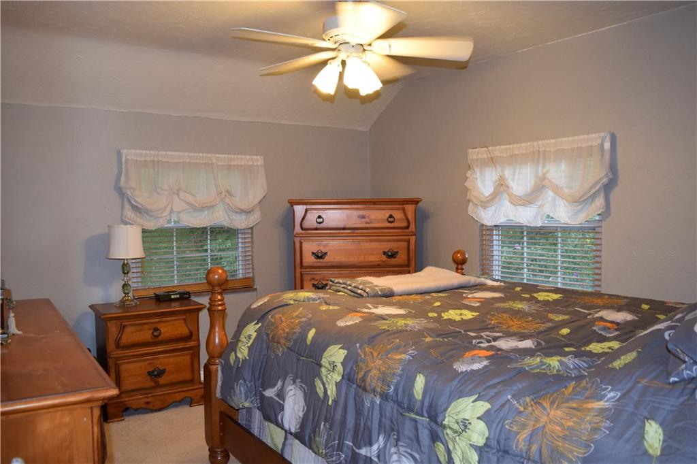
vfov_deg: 47.9
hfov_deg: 67.4
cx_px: 348
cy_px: 232
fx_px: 523
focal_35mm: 27
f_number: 5
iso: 800
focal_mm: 18
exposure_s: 1/100
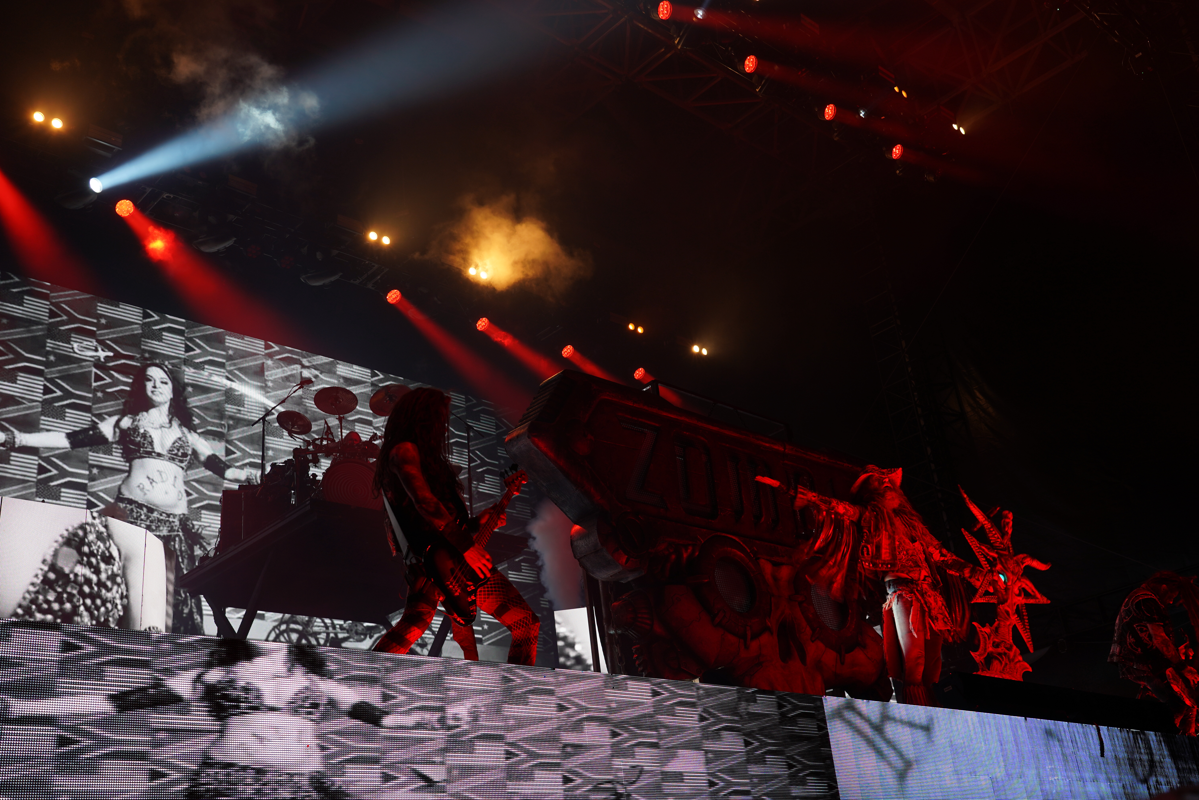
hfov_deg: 54.4
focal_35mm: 35
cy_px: 400
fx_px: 1166
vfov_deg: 37.9
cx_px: 600
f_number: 4.5
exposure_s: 1/60
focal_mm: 35
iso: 100
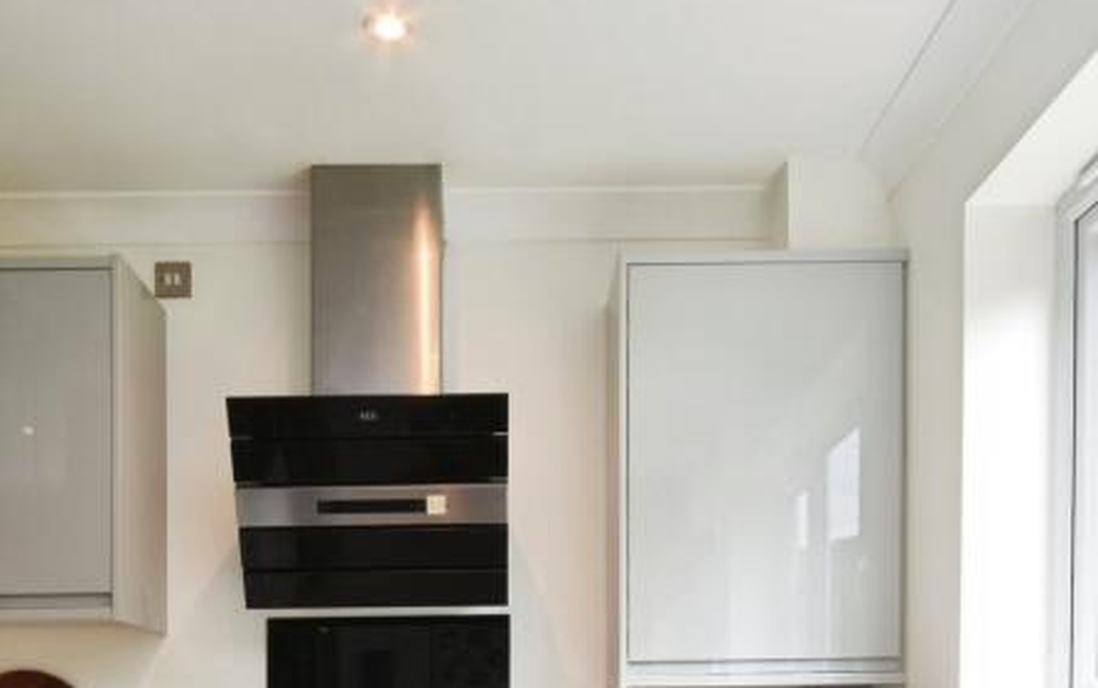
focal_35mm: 35
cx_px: 508
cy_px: 746
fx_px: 1048
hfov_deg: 55.2
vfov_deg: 32.3
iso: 500
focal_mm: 10
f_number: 8
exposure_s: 1/40
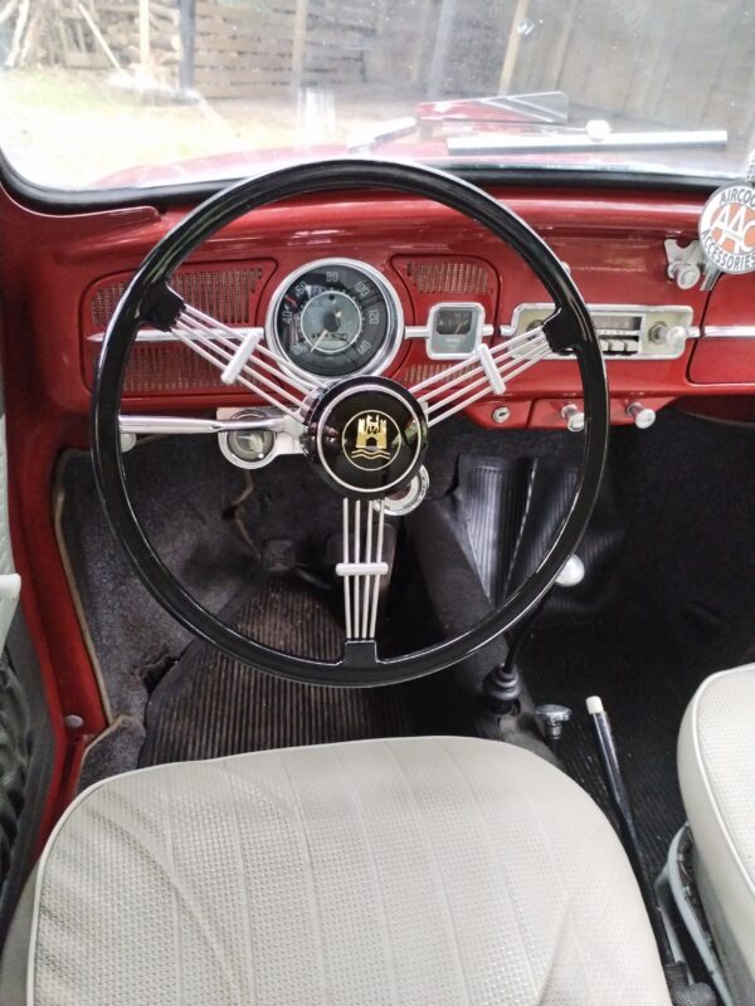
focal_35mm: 29
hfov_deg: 48.2
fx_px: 843
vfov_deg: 61.7
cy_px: 503
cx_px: 378
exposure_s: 1/25
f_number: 1.8
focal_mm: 4.75
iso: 742
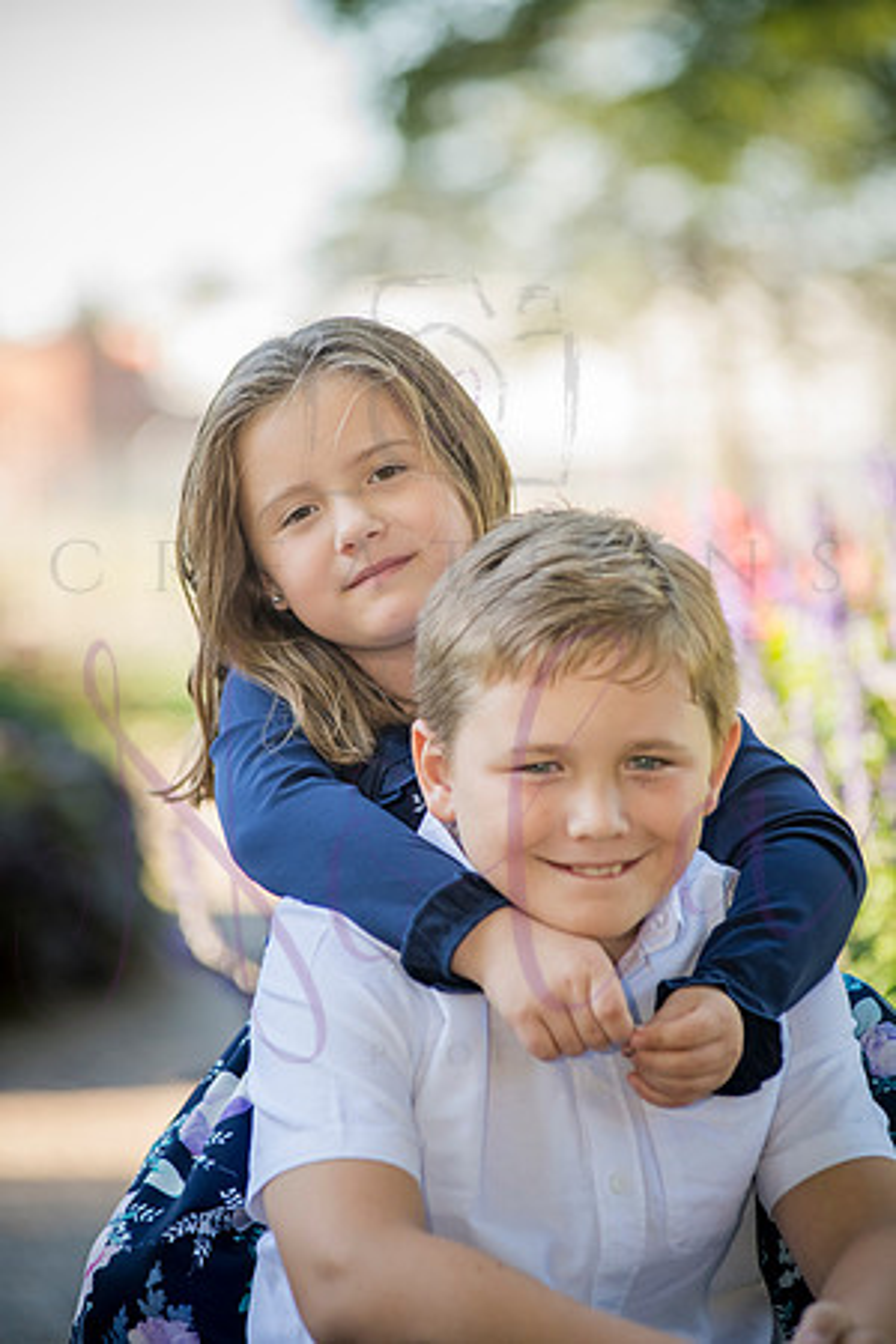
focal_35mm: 155
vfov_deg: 13.2
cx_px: 448
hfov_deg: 8.9
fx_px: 5786
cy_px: 672
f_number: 4
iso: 400
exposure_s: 1/400
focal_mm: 155
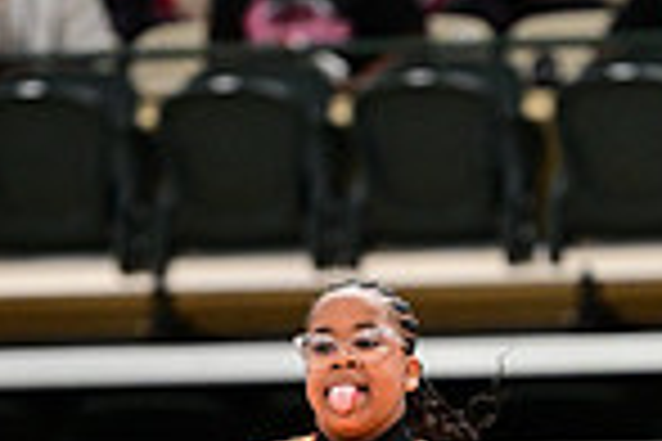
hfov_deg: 2.8
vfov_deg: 1.9
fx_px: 13404
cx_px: 504
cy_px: 742
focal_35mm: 729
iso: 6400
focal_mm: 185
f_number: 3.2
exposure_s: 1/1000
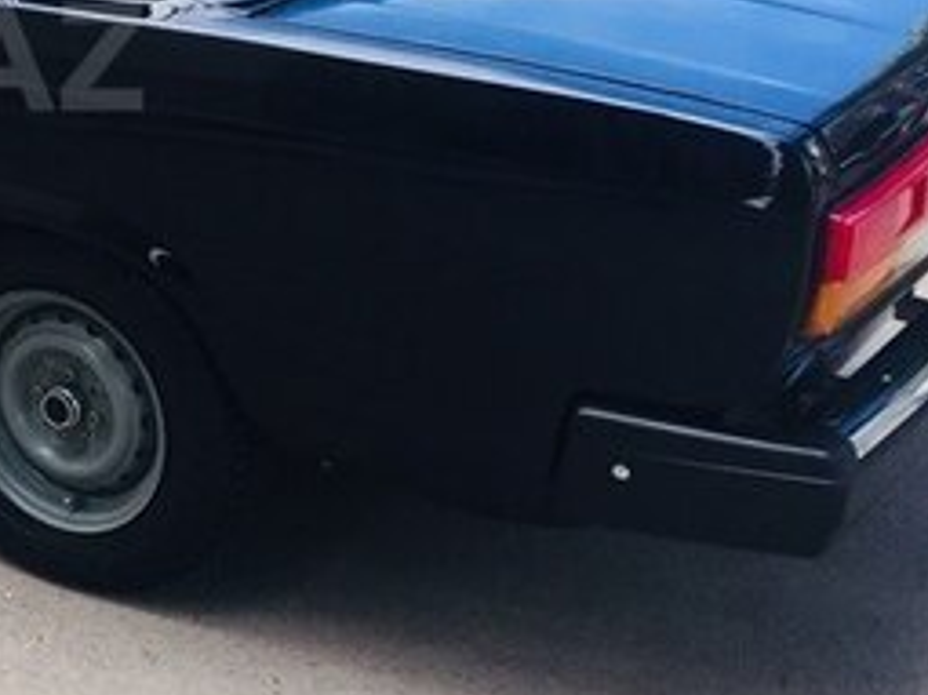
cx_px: -229
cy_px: 56
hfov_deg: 23.4
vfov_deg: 19.2
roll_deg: +5.8
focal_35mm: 75
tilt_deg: -12.4
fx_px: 2010
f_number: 2.2
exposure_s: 1/648
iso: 32
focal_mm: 4.15
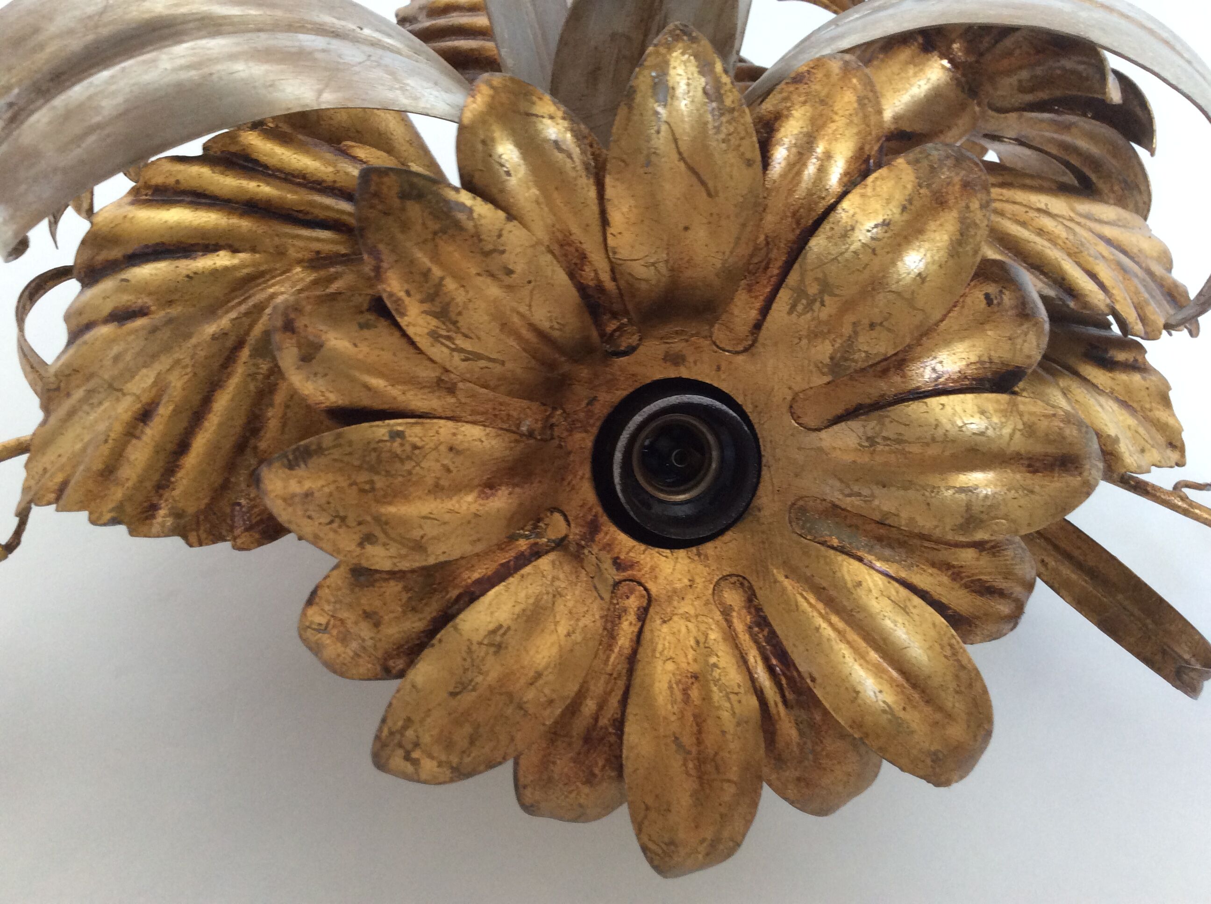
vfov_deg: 44.1
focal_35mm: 32
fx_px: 1118
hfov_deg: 56.9
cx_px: 606
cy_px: 452
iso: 100
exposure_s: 1/25
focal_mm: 3.3
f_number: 2.4
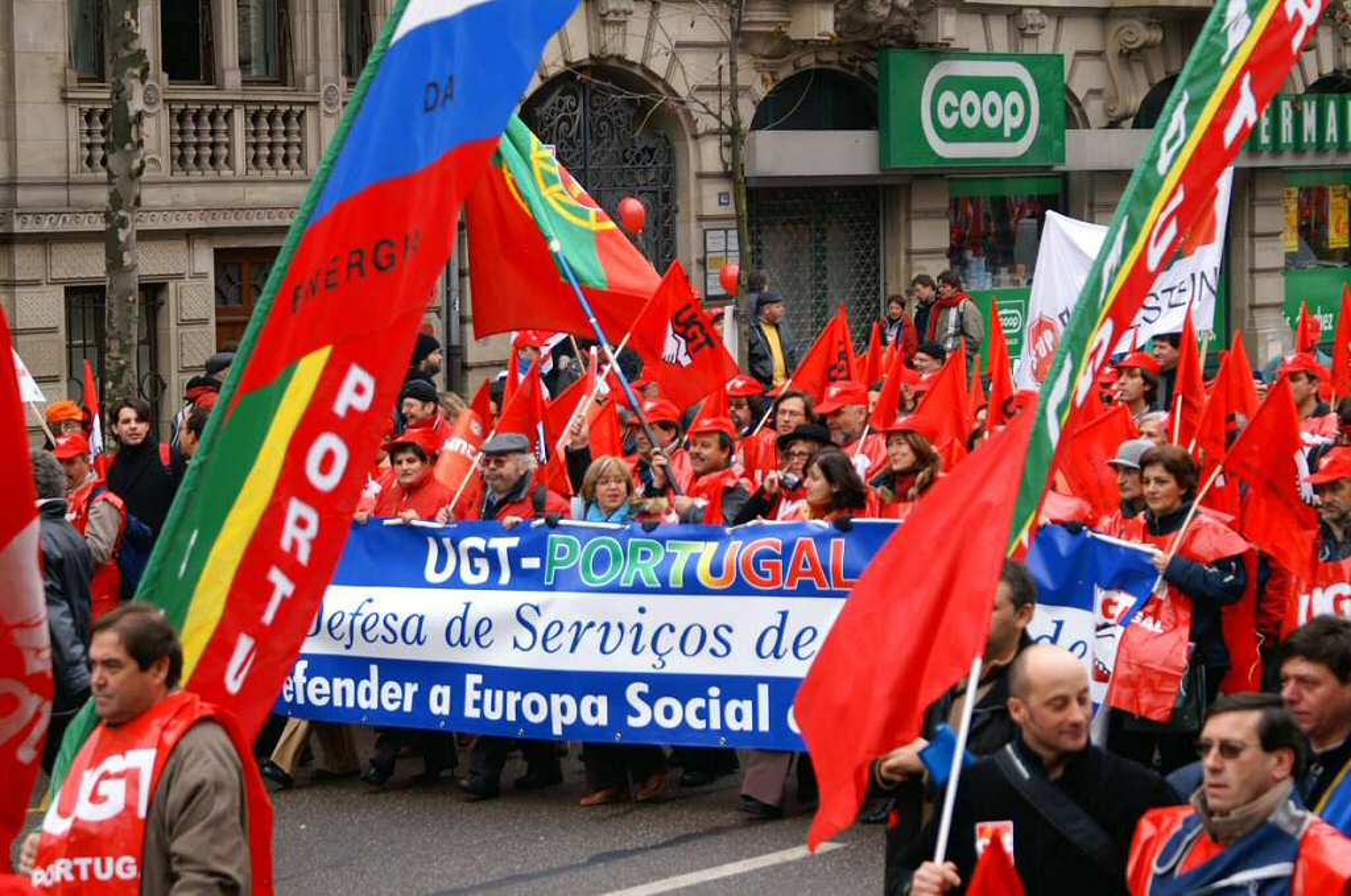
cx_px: 676
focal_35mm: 105
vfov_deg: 13.0
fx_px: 3934
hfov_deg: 19.5
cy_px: 448
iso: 200
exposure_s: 1/160
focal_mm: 70
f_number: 5.6
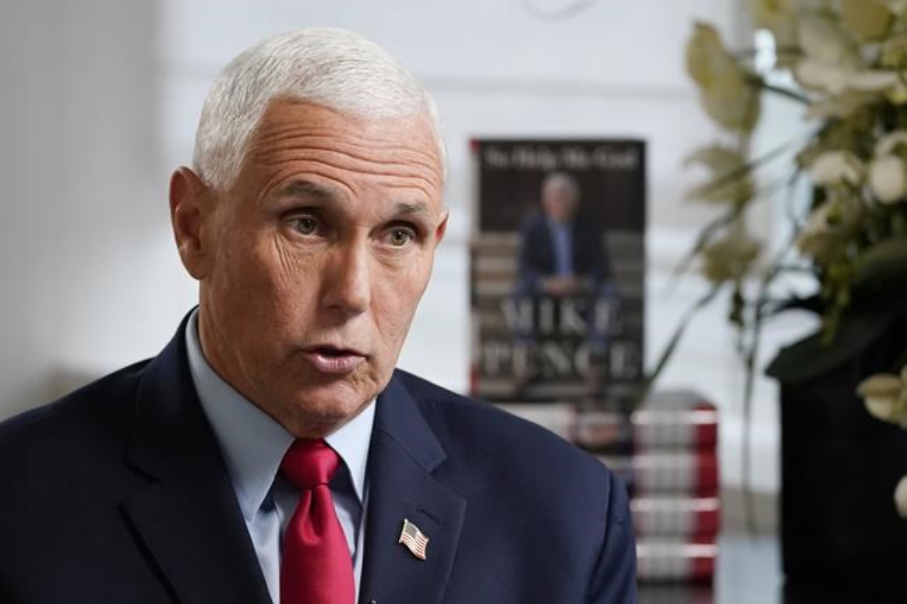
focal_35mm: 181
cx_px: 454
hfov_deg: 11.4
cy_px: 302
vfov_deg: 7.6
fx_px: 4559
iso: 4000
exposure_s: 1/500
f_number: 5.6
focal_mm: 181
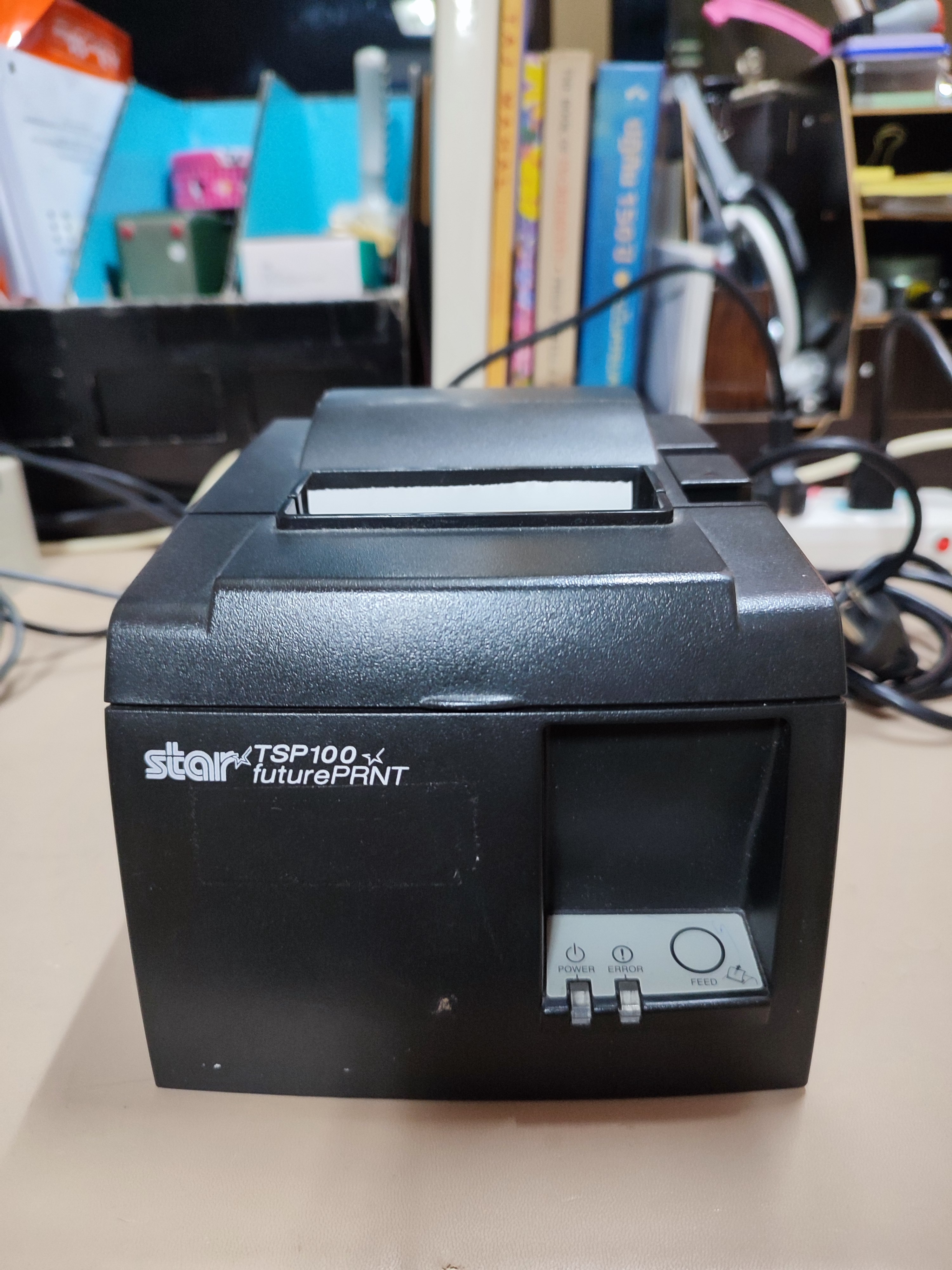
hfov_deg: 56.8
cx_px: 476
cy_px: 635
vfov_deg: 71.6
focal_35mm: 24
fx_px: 880
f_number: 1.89
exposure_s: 1/17
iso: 1200
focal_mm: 5.89
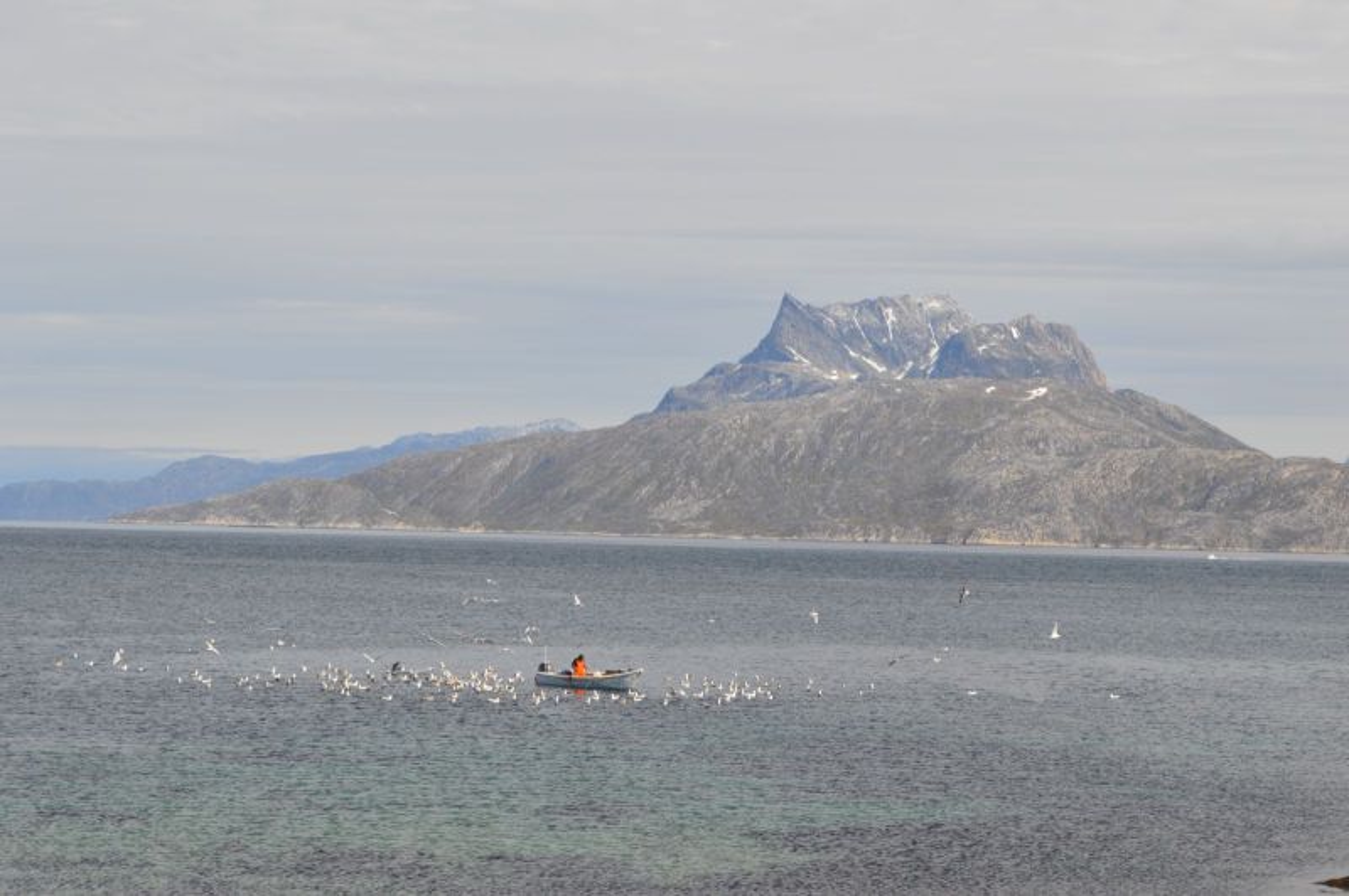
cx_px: 674
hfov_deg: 24.6
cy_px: 448
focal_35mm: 82
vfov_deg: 16.5
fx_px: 3089
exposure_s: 1/250
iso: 100
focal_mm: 55
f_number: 8
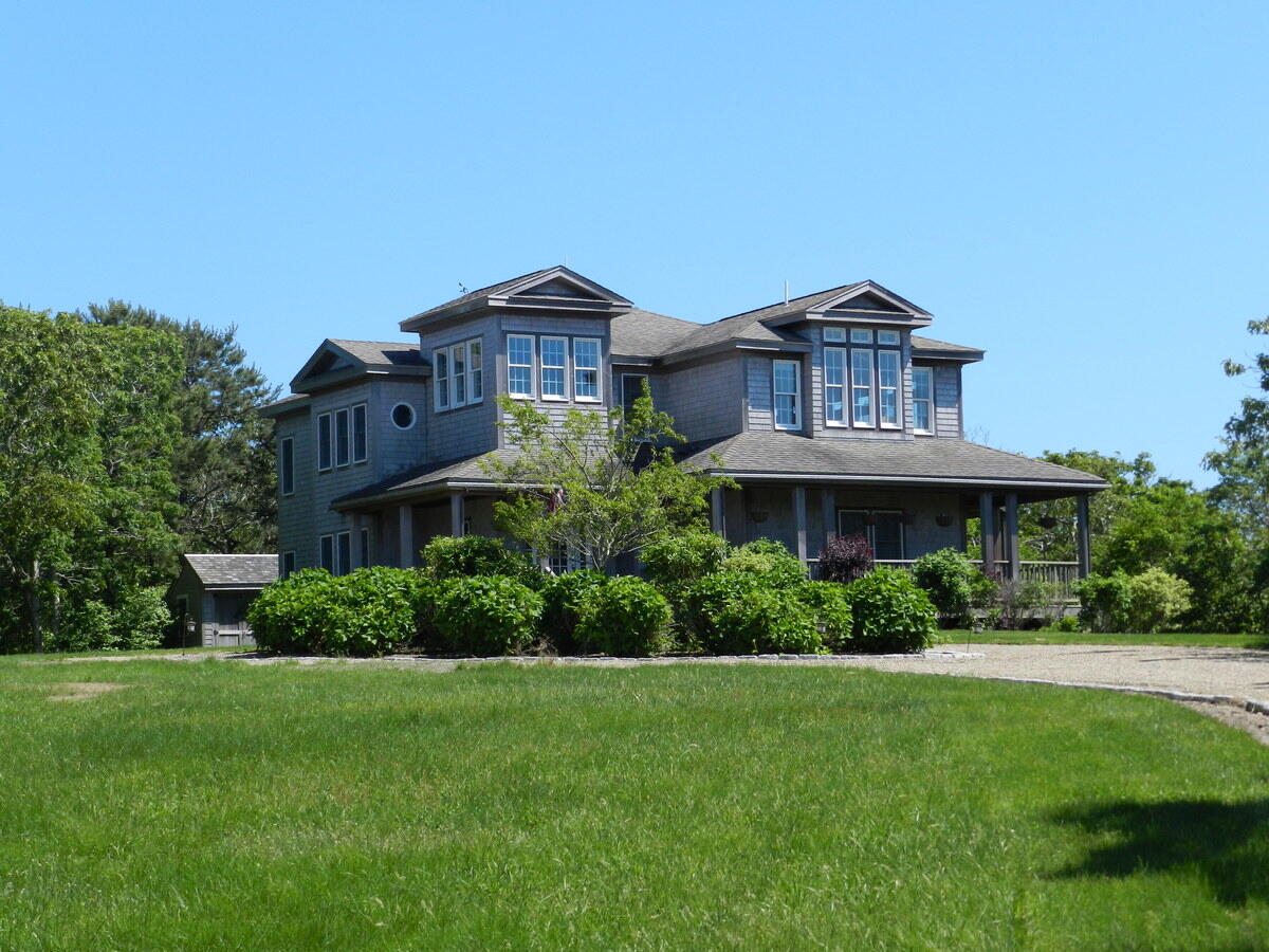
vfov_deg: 17.6
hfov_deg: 23.3
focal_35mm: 84
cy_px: 476
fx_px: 3079
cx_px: 634
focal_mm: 14.9
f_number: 4.4
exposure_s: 1/800
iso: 160
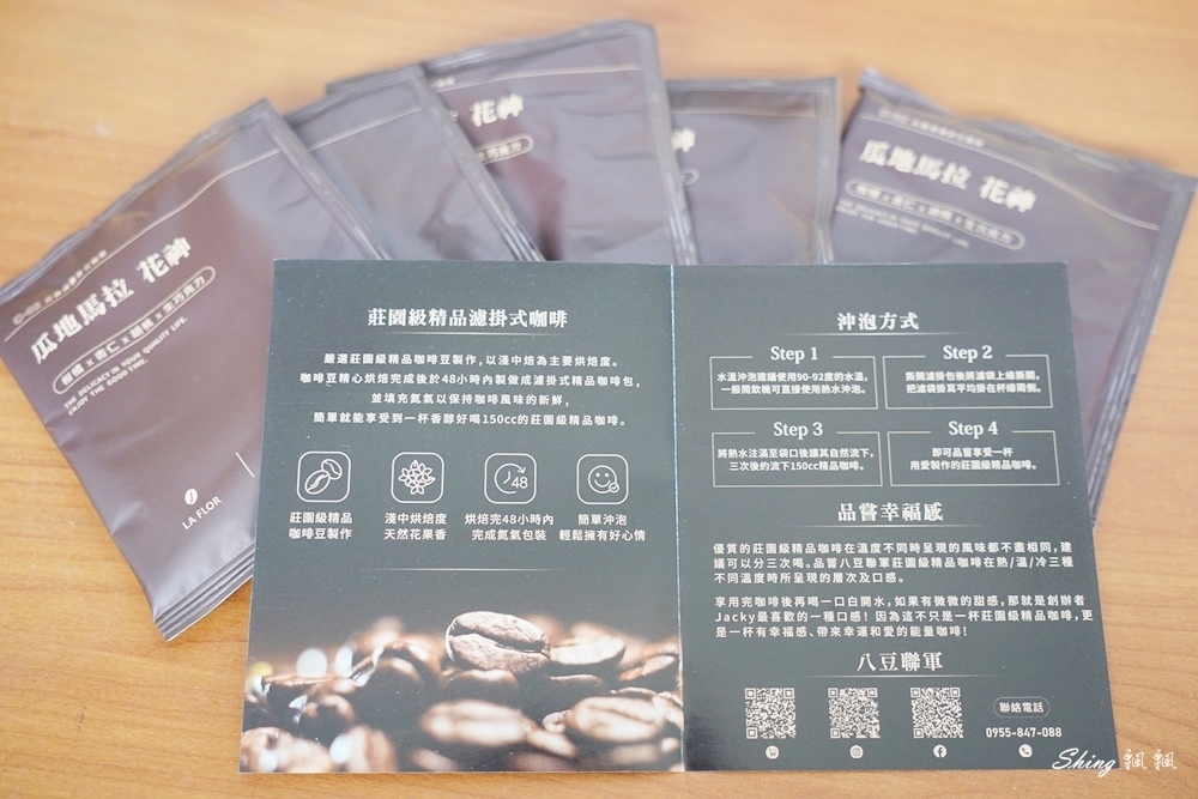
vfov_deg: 34.2
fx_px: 1298
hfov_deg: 49.5
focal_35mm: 39
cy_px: 400
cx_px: 599
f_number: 4
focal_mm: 39
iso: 1600
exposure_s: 1/15
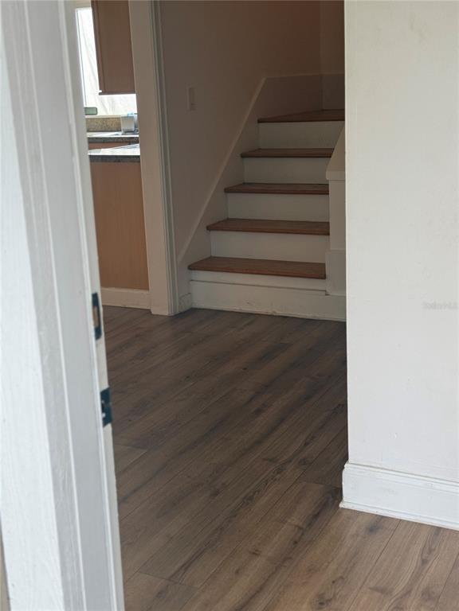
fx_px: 849
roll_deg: +1.9
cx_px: 230
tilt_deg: -15.3
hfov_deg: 30.3
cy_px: 306
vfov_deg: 39.7
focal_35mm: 48
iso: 80
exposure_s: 1/120
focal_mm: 6.76
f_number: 1.78
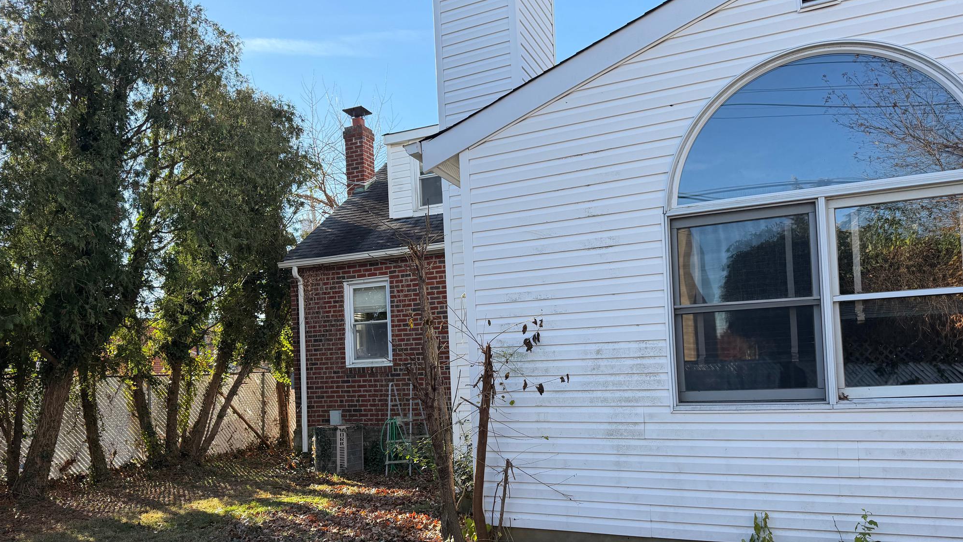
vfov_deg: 42.5
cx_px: 473
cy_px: 348
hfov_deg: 69.8
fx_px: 690
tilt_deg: +1.9
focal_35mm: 27
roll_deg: +1.4
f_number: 1.78
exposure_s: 1/1337
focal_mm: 6.76
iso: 100
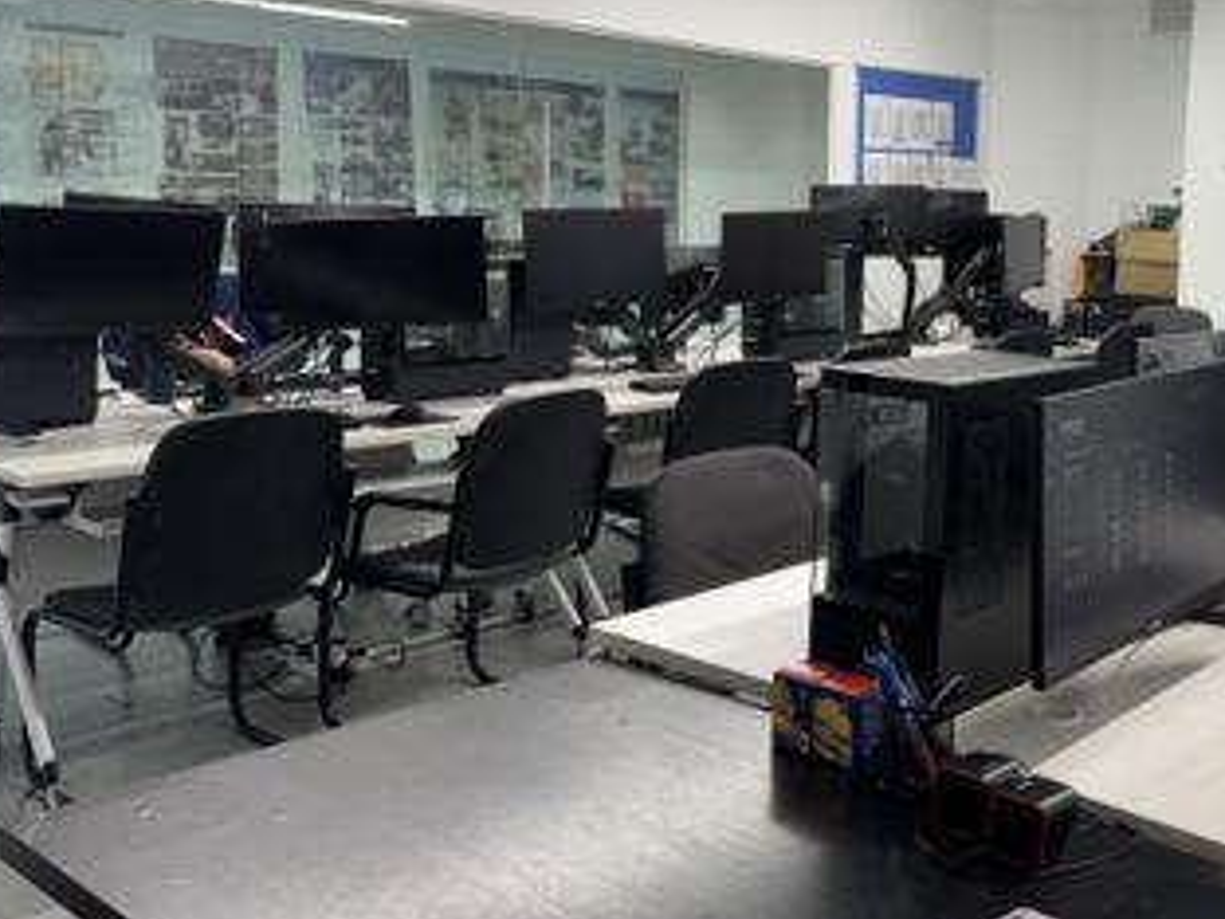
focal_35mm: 40
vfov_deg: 35.6
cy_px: 302
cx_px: 899
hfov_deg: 45.4
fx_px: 1416
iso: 64
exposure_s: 1/100
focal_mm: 6.76
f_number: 1.78
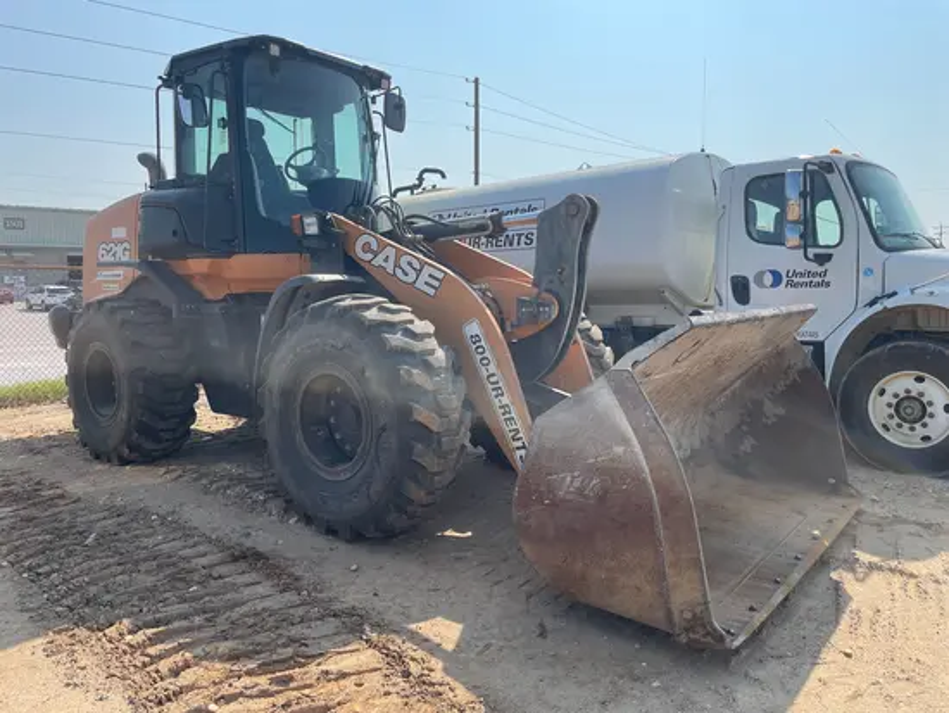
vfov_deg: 53.1
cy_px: 356
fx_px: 713
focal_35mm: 26
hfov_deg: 67.3
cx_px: 474
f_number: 1.6
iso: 32
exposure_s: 1/2506
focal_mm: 4.2
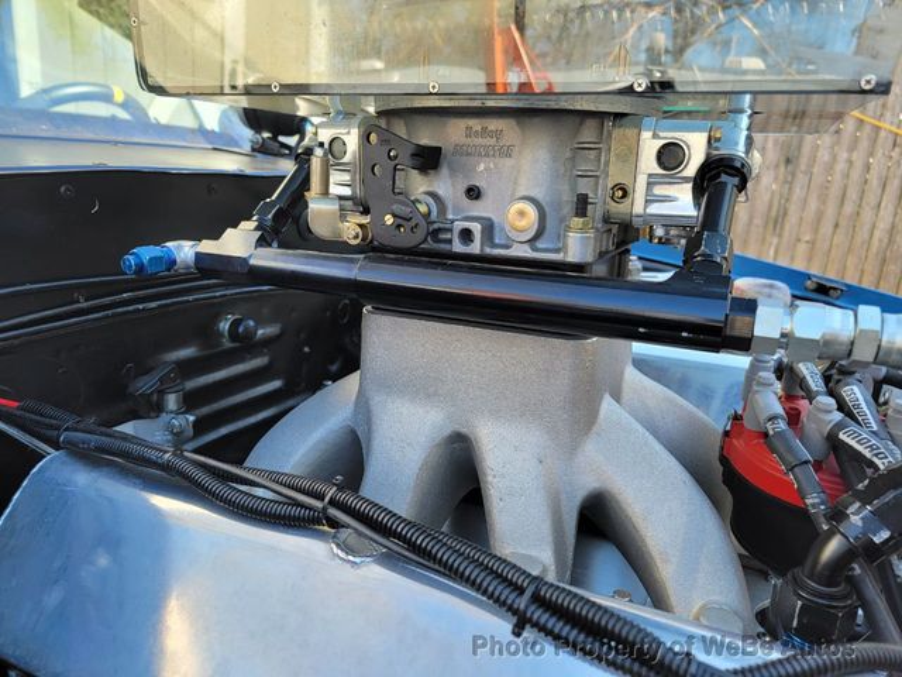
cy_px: 338
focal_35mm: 24
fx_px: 625
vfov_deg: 56.8
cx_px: 451
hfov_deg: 71.6
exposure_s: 1/120
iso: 32
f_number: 1.8
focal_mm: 6.7
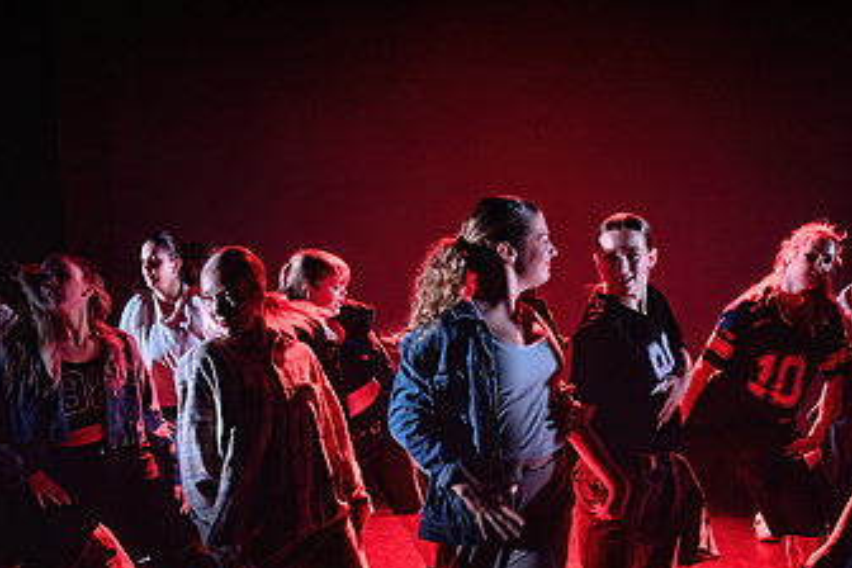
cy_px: 513
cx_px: 454
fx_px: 1112
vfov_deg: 27.6
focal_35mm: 47
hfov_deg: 41.9
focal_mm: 24
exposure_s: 1/300
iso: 6400
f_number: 2.8
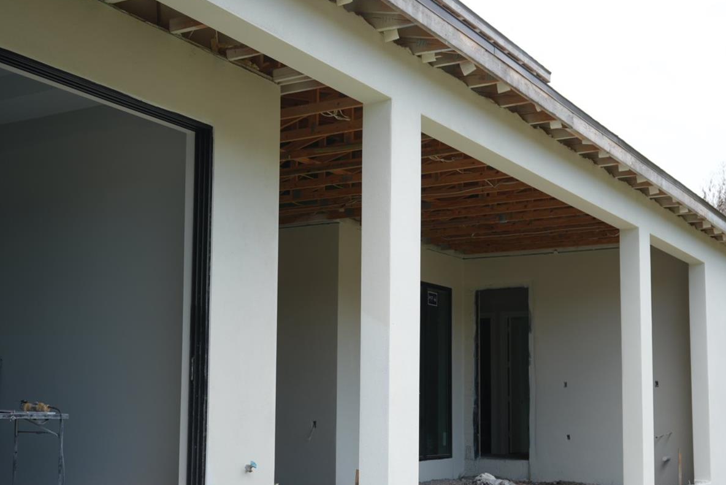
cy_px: 300
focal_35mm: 50
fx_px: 1009
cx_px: 382
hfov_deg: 39.6
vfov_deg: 27.0
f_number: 4.5
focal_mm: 37
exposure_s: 1/320
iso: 100
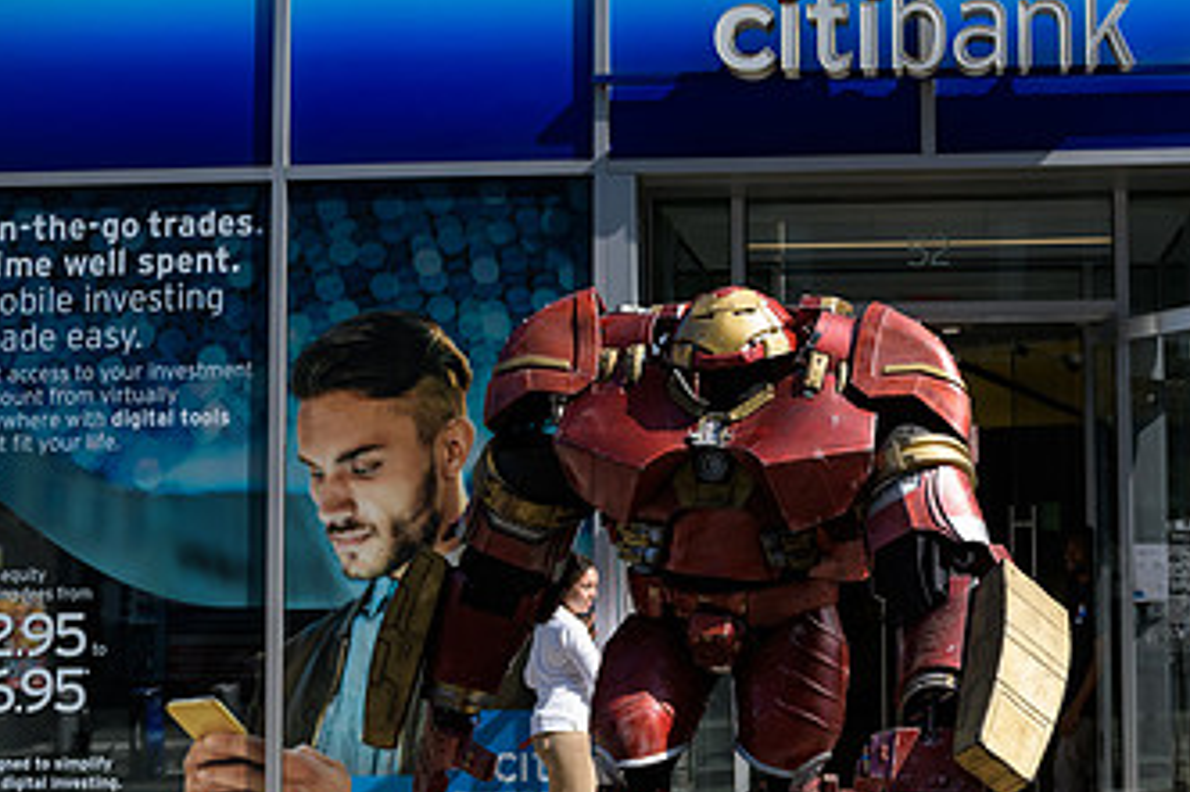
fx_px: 1388
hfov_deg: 44.7
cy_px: 507
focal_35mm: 42
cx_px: 910
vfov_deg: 31.7
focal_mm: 24
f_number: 3.2
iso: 200
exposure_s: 1/2500
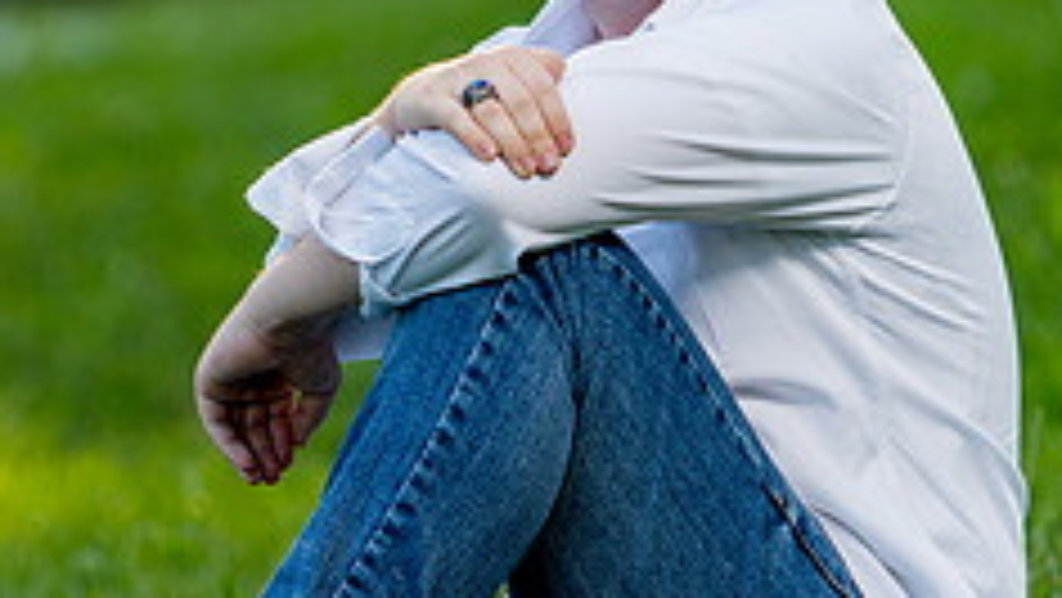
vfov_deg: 3.4
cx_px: 544
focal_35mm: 359
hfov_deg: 6.0
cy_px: 202
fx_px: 10114
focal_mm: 180
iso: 200
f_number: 3.2
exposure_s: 1/250
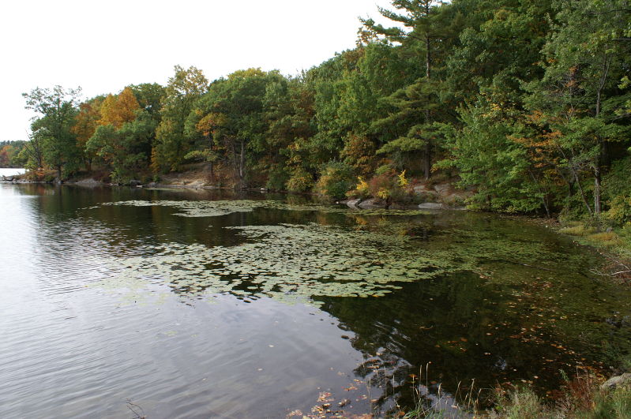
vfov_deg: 47.8
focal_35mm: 27
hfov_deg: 67.4
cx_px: 316
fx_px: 473
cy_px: 210
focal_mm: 18
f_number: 8
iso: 100
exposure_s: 1/125
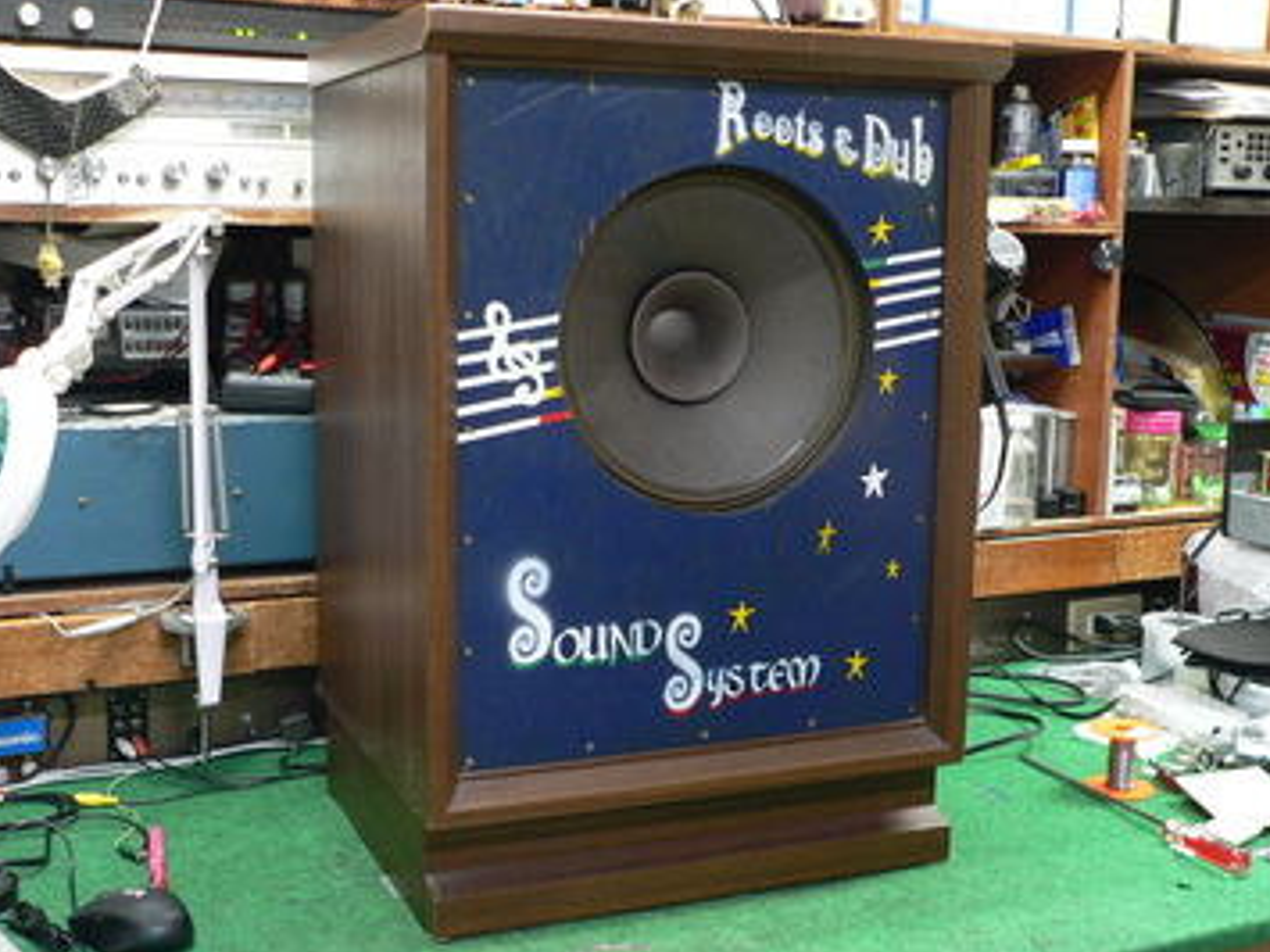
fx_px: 1650
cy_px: 463
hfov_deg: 42.1
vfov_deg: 32.2
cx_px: 644
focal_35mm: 45
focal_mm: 7
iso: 200
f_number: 2.8
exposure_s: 1/8
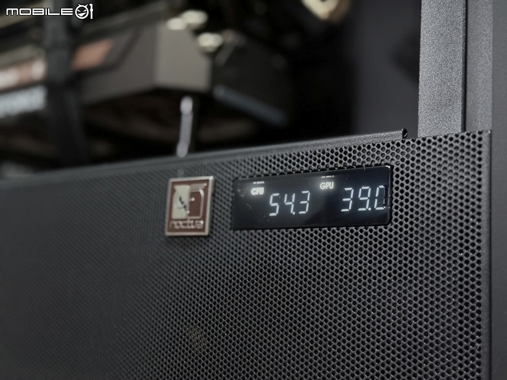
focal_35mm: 48
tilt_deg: +10.0
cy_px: 190
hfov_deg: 39.7
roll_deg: -3.8
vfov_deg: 30.3
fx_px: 703
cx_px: 254
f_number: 1.78
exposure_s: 1/40
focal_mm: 6.76
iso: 400
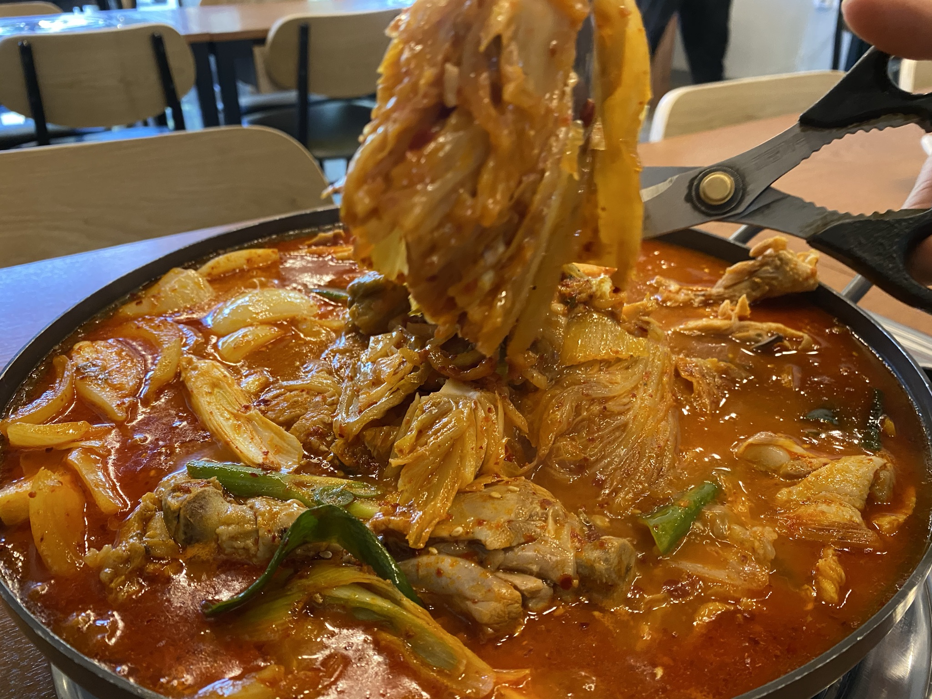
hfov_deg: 67.3
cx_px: 466
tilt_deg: -32.3
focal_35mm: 26
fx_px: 700
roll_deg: +0.5
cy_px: 350
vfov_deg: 53.1
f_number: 1.8
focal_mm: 4.25
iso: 320
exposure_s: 1/60
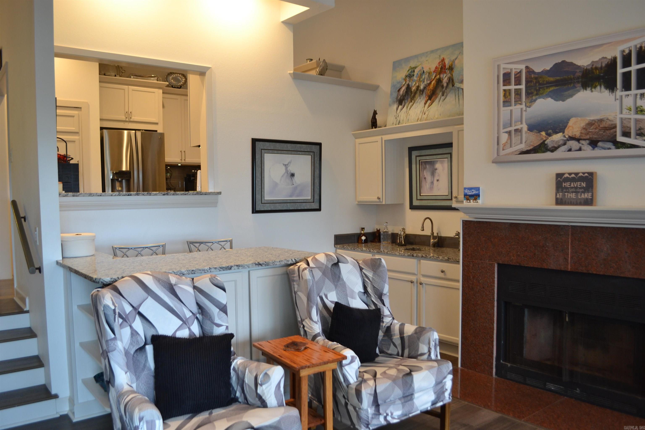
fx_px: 484
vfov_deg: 47.9
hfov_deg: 67.4
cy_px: 215
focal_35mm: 27
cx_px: 322
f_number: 3.5
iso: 400
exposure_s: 1/40
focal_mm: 18
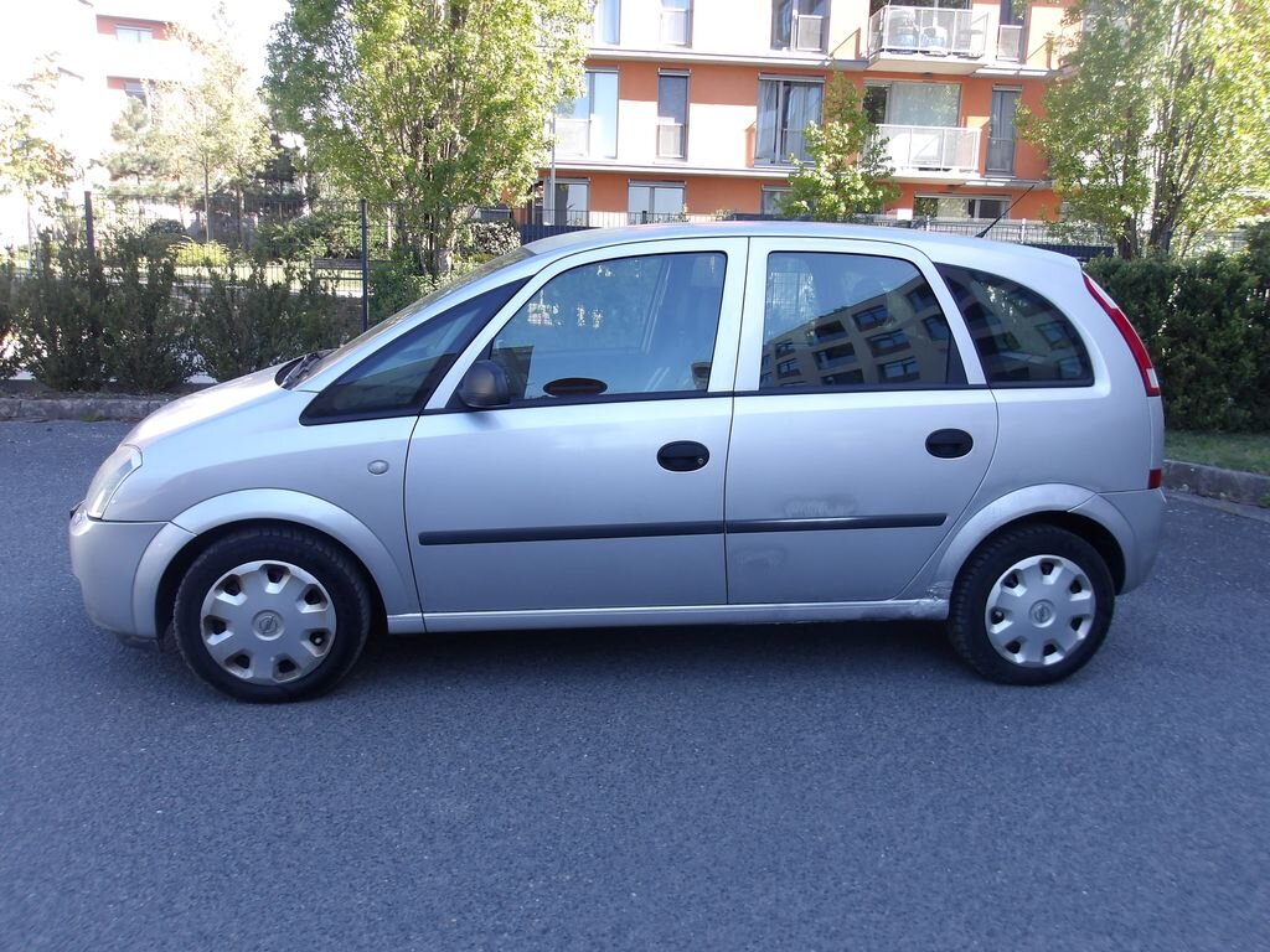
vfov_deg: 51.4
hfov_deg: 65.3
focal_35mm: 27
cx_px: 635
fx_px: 991
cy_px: 476
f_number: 3
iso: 100
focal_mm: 4.9
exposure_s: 1/191
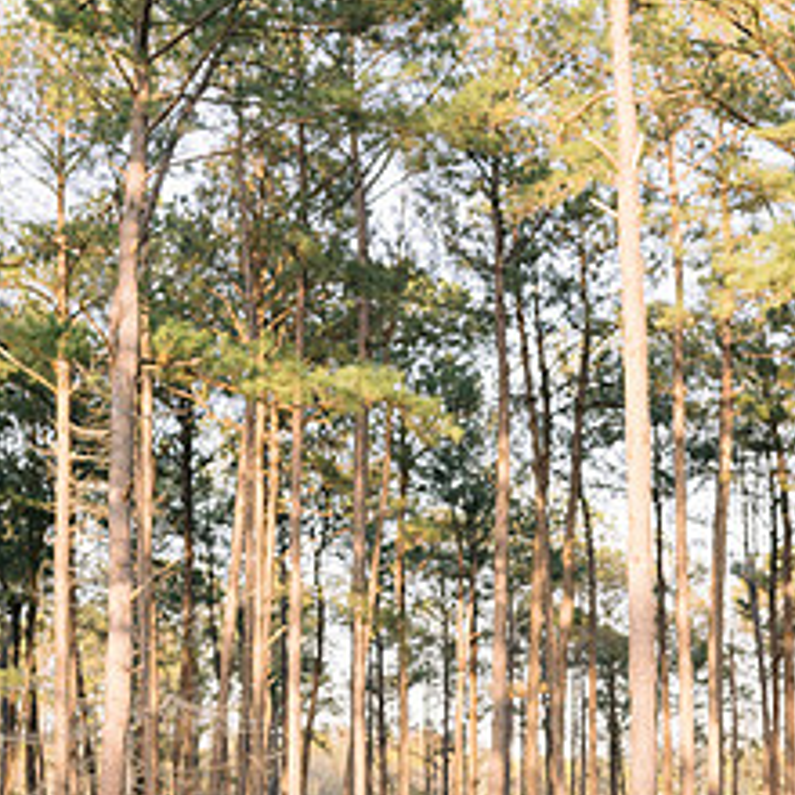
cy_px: 549
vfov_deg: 19.9
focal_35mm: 87
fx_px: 2261
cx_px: 387
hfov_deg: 19.9
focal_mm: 50
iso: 400
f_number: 3.2
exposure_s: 1/500
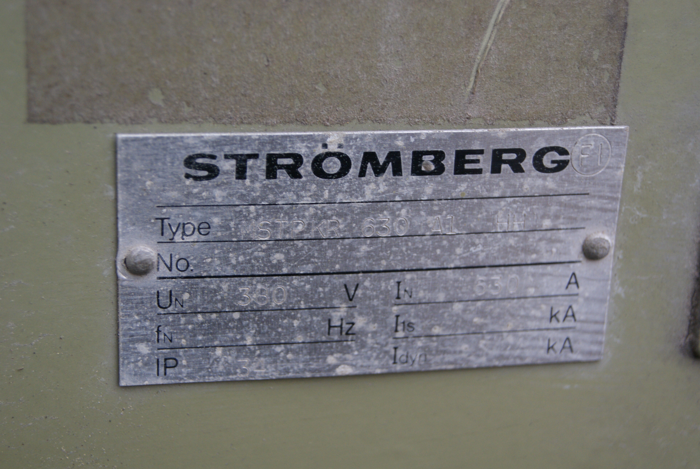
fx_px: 1606
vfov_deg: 16.6
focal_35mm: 82
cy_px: 234
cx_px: 350
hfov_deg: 24.6
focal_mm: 55
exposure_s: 1/40
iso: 400
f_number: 5.6
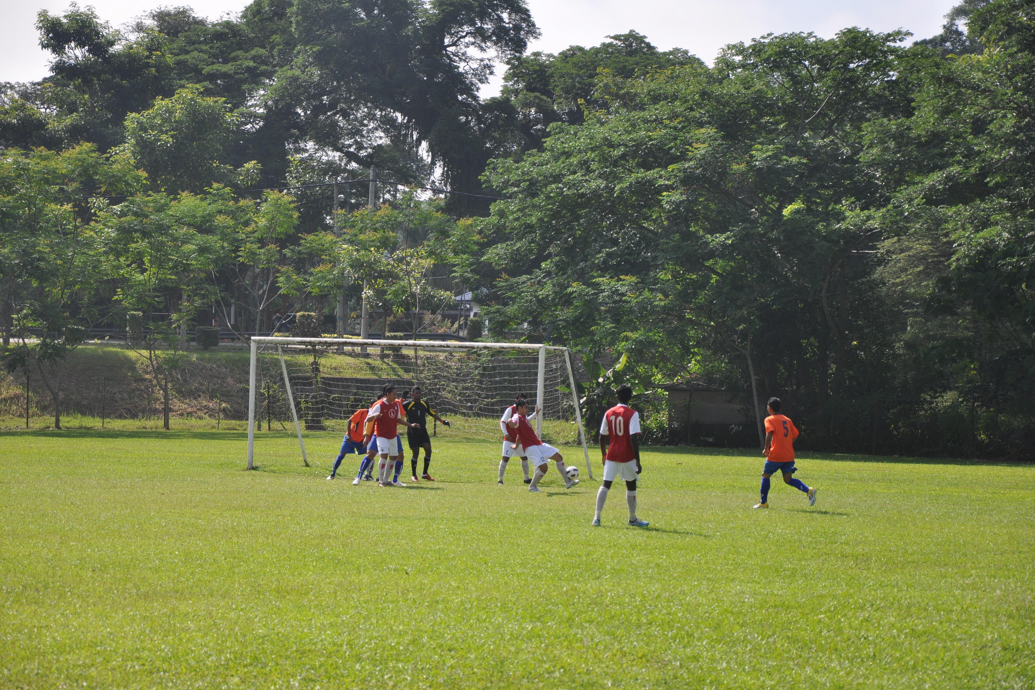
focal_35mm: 112
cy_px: 345
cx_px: 518
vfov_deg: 12.2
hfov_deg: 18.2
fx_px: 3234
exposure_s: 1/800
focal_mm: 75
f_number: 5.6
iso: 200
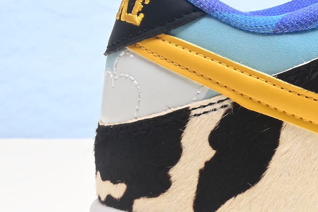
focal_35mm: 183
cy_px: 10
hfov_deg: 10.3
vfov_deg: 7.5
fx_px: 1617
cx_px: 661
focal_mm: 30.5
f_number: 16
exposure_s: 1/1.6
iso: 100
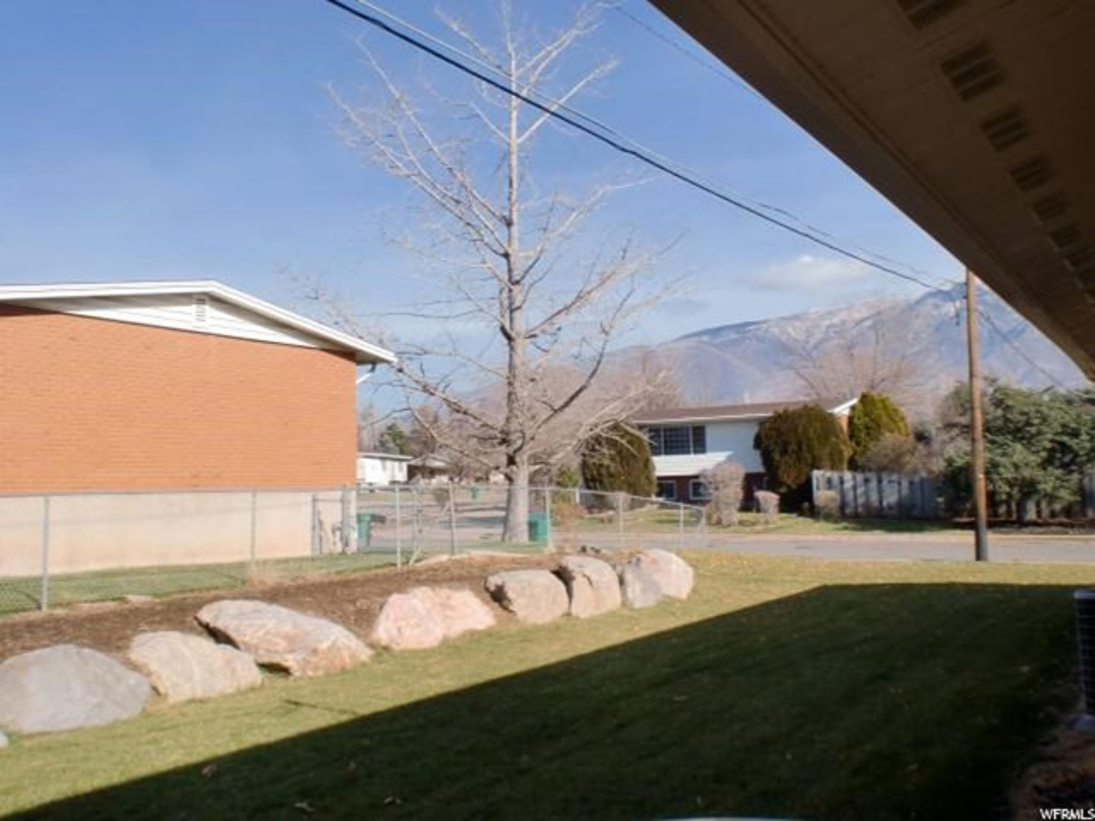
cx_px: 548
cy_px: 410
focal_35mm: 35
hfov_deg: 52.6
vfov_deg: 40.7
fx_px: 1107
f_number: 5.6
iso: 64
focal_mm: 6.3
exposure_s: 1/400
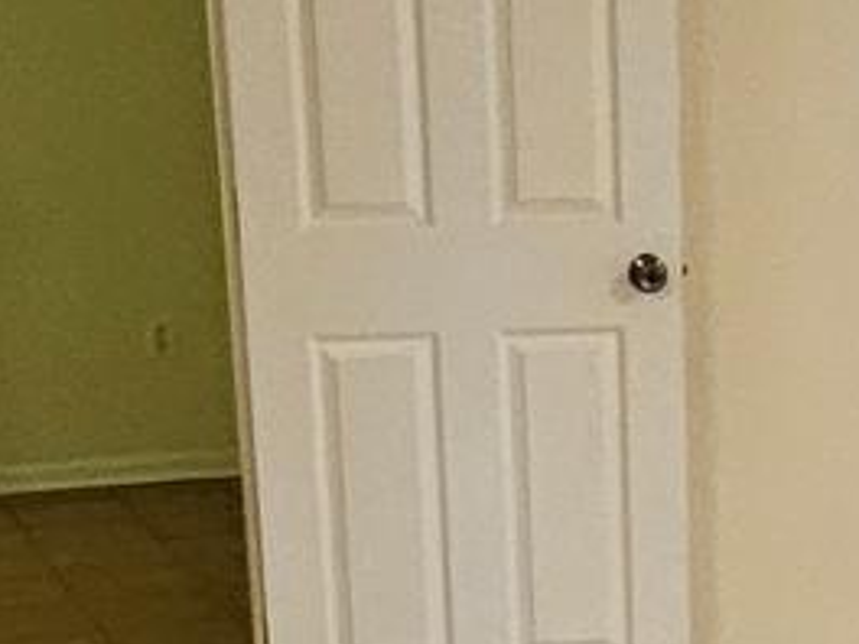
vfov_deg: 14.2
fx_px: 2506
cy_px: 774
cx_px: 875
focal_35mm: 101
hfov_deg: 18.9
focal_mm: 1.74
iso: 320
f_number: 2.2
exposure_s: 1/30
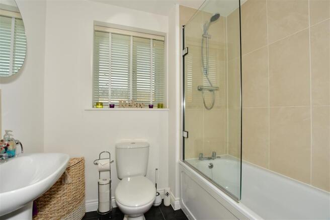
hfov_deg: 100.4
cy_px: 110
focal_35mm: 15
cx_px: 165
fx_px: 137
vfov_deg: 77.3
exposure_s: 1/60
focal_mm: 10
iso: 160
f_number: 8
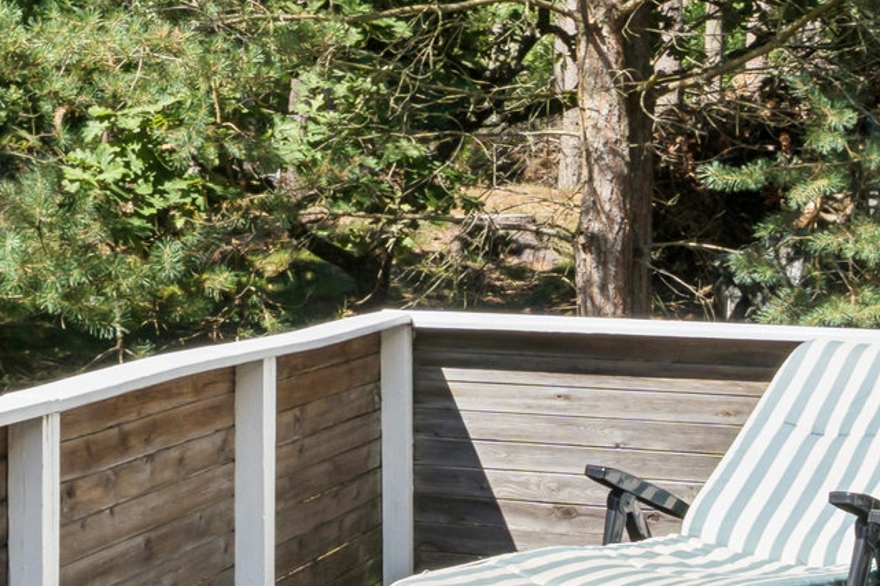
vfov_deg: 13.3
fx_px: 2517
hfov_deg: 19.3
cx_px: 29
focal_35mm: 103
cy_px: 178
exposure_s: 1/100
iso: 160
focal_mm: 22
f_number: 14
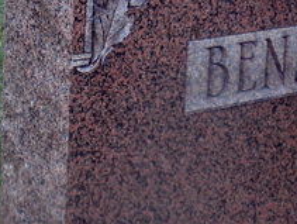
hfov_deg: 14.0
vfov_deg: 10.6
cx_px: 99
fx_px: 1203
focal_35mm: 140
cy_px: 17
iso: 92
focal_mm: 6.6
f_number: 3.5
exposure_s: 1/45.5
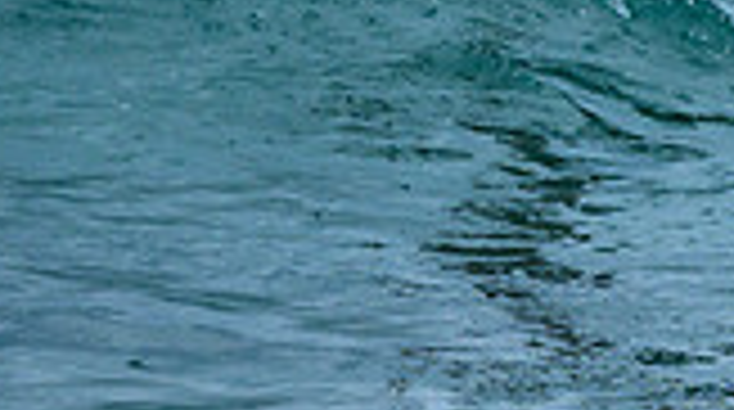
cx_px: 880
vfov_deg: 0.3
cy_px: -419
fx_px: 75593
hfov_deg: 0.6
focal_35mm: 3891
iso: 320
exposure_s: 1/3200
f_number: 6.3
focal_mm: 800
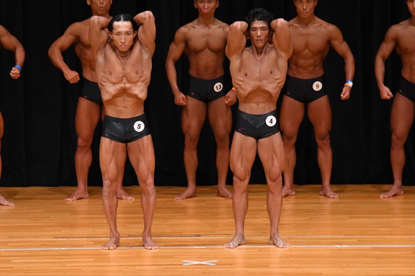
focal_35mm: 285
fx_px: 3284
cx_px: 208
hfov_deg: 7.2
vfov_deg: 4.8
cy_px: 138
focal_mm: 190
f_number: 5.6
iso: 3200
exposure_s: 1/400
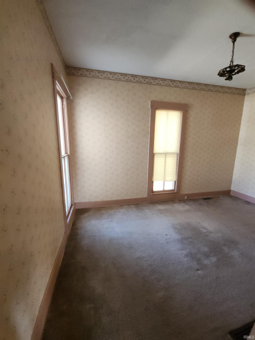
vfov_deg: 106.2
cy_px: 170
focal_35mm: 13
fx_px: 128
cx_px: 128
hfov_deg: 89.9
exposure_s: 1/40
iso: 320
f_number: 2.2
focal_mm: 2.2
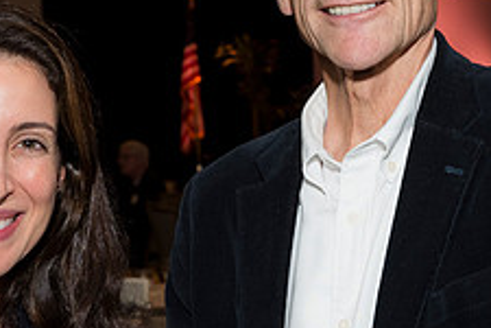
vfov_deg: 14.0
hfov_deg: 20.8
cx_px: 223
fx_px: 1337
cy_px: 183
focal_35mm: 98
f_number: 5.6
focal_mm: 38
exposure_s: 1/125
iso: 800
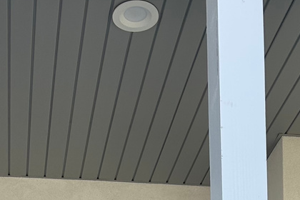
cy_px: 541
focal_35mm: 99
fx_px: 825
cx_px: 143
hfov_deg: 20.6
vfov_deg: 10.8
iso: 50
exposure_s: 1/808
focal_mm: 5.7
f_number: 1.5
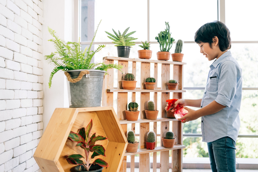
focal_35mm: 35
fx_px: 251
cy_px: 86
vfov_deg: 37.9
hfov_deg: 54.4
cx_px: 129
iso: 250
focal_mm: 35
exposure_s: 1/160
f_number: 2.5
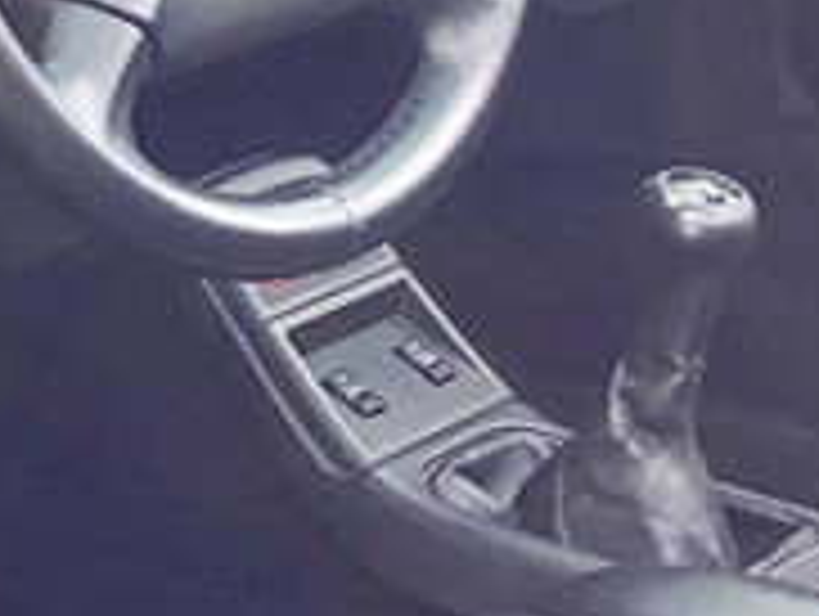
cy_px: 315
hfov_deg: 9.0
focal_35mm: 219
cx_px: 598
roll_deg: -0.1
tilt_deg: -20.2
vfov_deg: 6.8
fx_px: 5188
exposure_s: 1/121
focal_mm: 6
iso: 160
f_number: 2
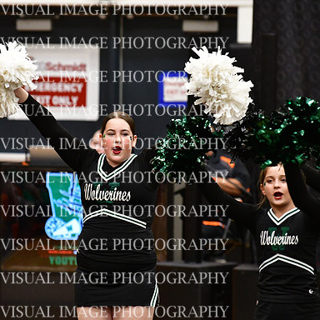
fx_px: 4027
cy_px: 160
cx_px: 108
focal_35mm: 385
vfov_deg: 4.6
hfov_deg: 4.6
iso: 5000
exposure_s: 1/500
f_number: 3.5
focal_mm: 200
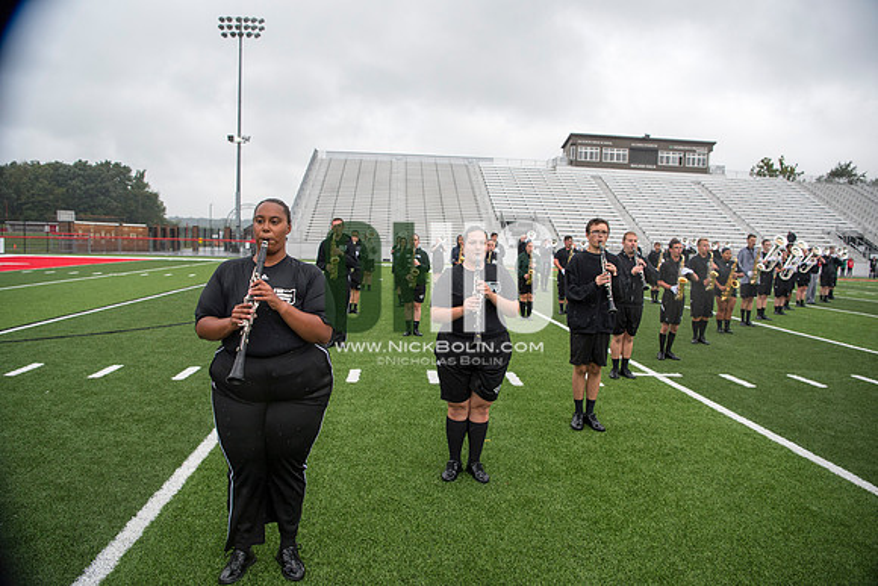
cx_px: 439
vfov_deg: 53.2
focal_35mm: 24
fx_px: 585
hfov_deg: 73.7
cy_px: 293
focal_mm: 24
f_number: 4
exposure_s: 1/800
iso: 400
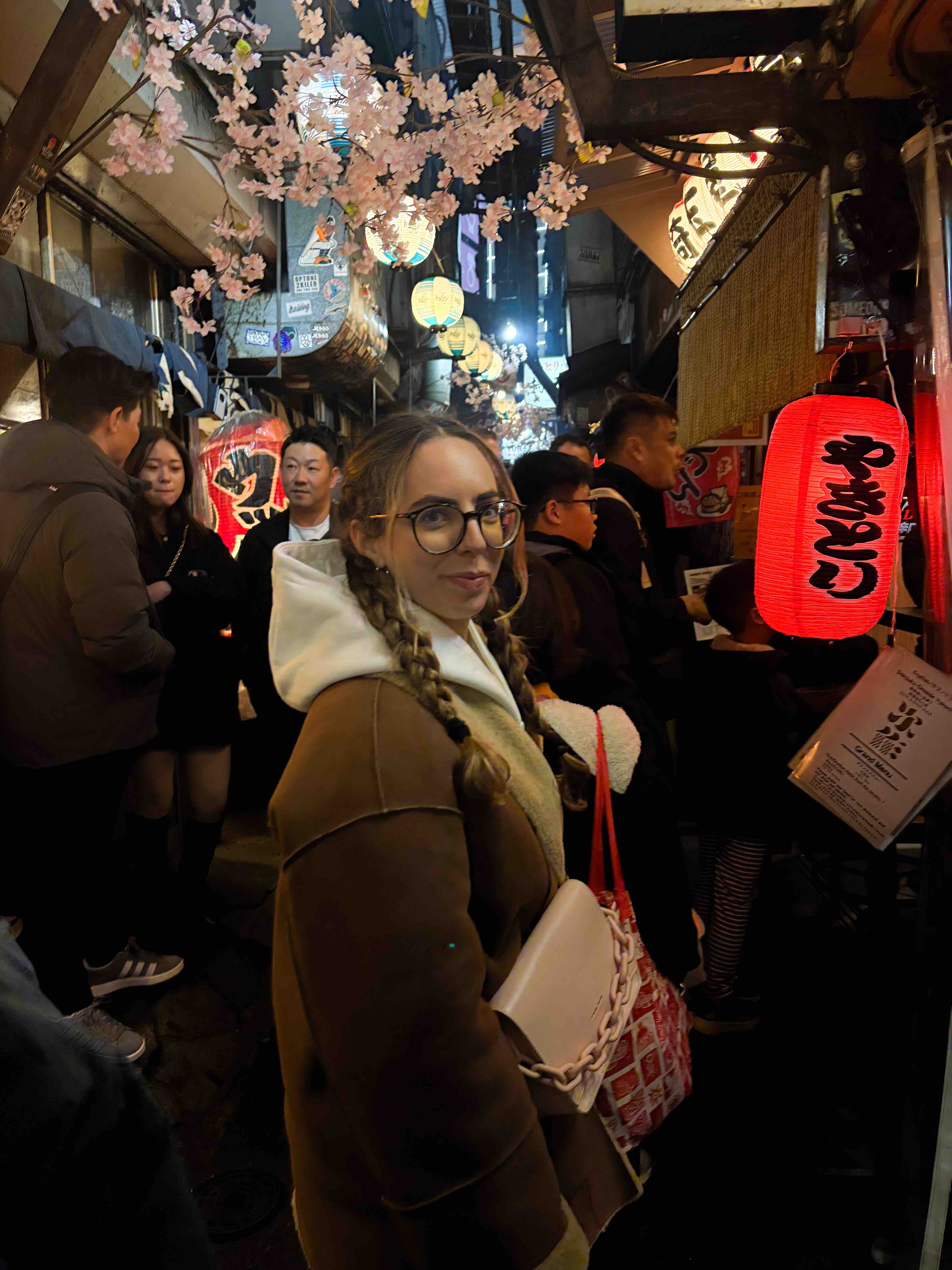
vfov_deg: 67.3
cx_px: 476
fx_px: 953
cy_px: 635
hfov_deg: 53.1
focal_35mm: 26
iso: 160
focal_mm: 5.96
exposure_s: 1/50
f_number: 1.6
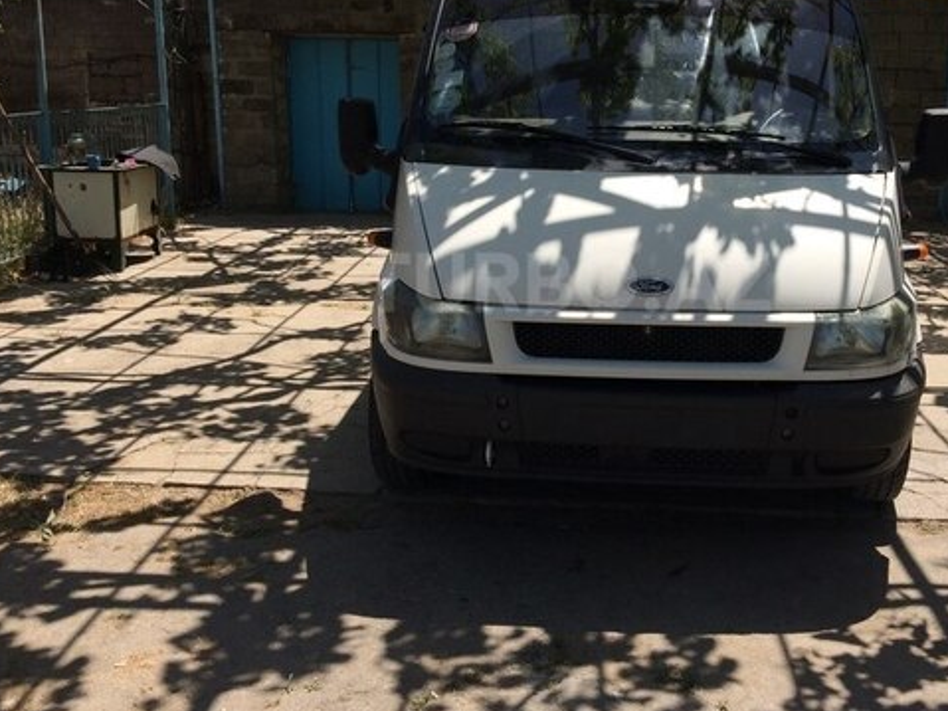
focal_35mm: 40
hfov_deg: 46.5
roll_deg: -1.5
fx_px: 1095
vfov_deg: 35.8
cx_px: 568
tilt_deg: -8.4
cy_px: 282
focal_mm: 4.15
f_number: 2.2
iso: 32
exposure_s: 1/2053
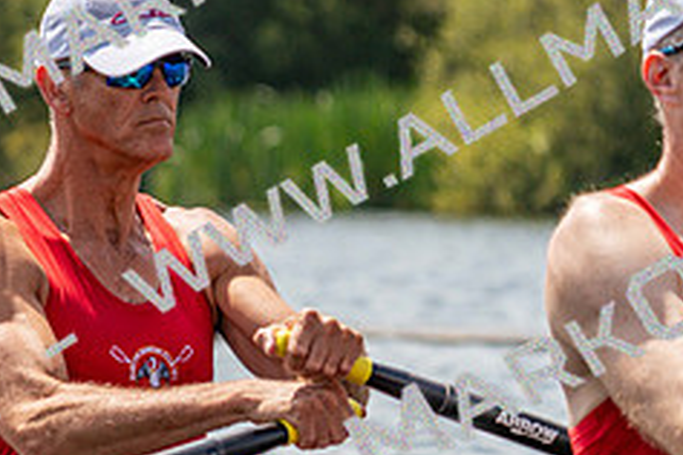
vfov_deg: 2.8
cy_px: 361
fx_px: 9277
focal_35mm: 489
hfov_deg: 4.2
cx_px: -86
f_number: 5.6
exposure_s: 1/1600
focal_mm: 200
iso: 200
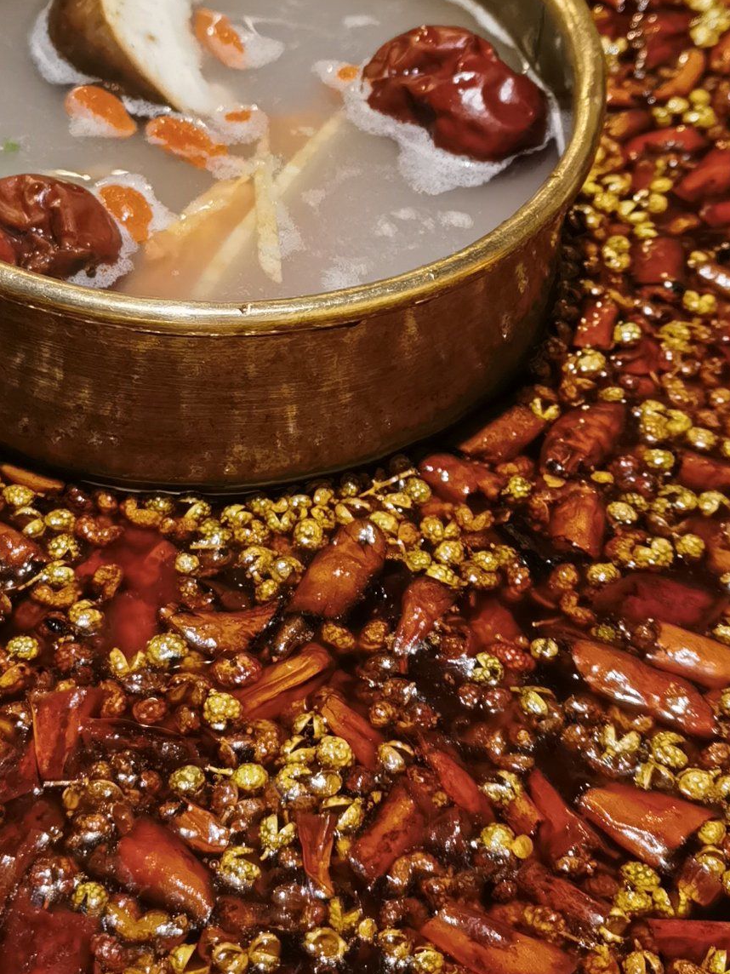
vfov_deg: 26.2
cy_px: 355
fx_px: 2081
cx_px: 244
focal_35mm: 74
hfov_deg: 19.8
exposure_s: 1/50
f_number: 1.9
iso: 200
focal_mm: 6.67
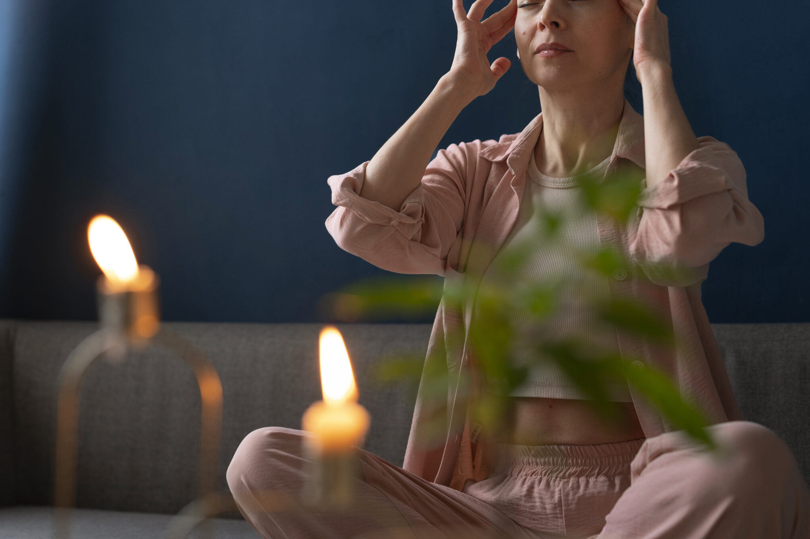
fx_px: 1417
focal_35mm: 63
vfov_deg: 21.5
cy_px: 200
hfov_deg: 31.9
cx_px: 388
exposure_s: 1/60
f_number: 2.5
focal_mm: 50
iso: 400
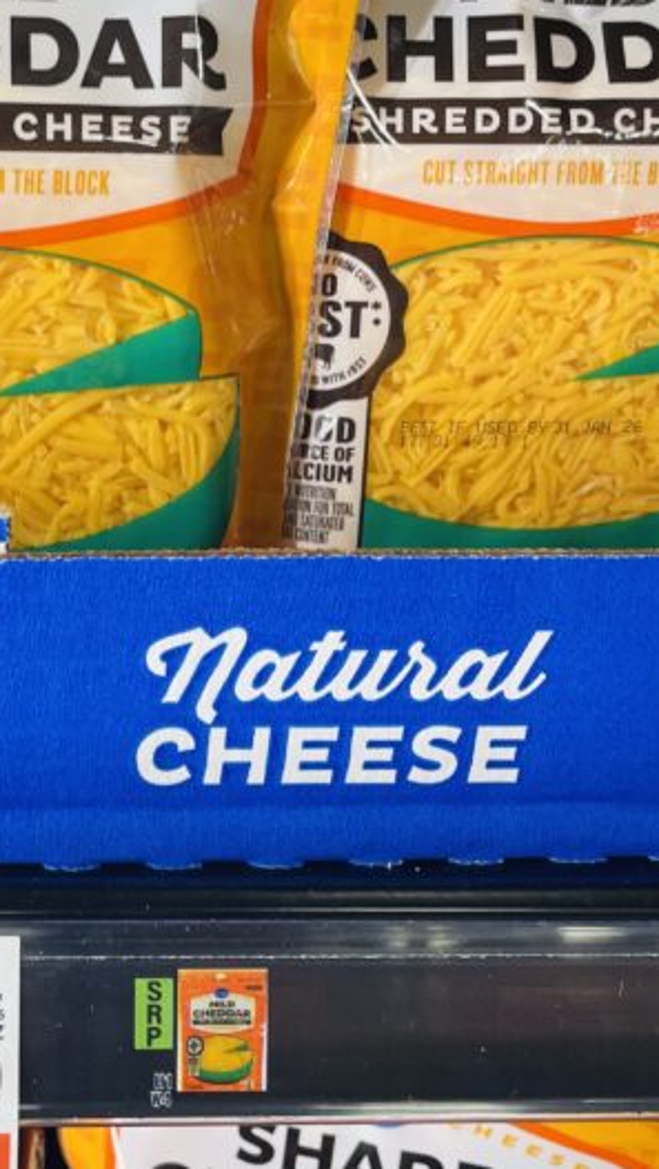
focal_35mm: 55
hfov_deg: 20.6
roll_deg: -1.2
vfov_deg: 37.8
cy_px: 526
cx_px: -98
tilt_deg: -17.7
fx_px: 1706
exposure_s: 1/60
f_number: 1.6
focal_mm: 4.2
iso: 64
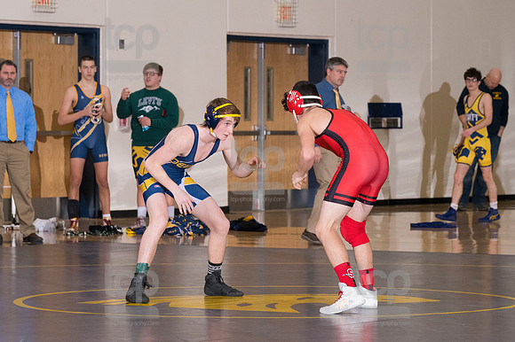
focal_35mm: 187
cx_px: 258
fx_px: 2674
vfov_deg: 7.3
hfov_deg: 11.0
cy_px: 171
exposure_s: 1/250
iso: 2000
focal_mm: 125
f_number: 5.6
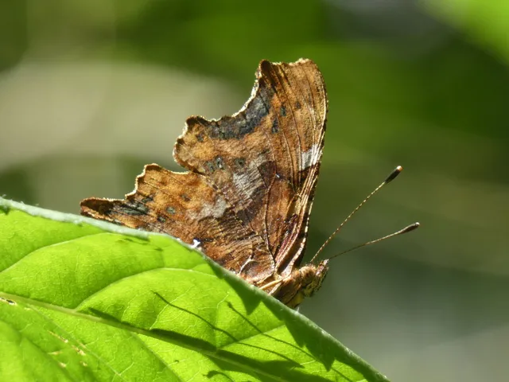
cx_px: 254
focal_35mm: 549
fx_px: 8073
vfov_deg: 2.7
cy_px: 191
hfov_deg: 3.6
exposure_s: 1/100
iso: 100
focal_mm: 98.3
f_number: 5.6
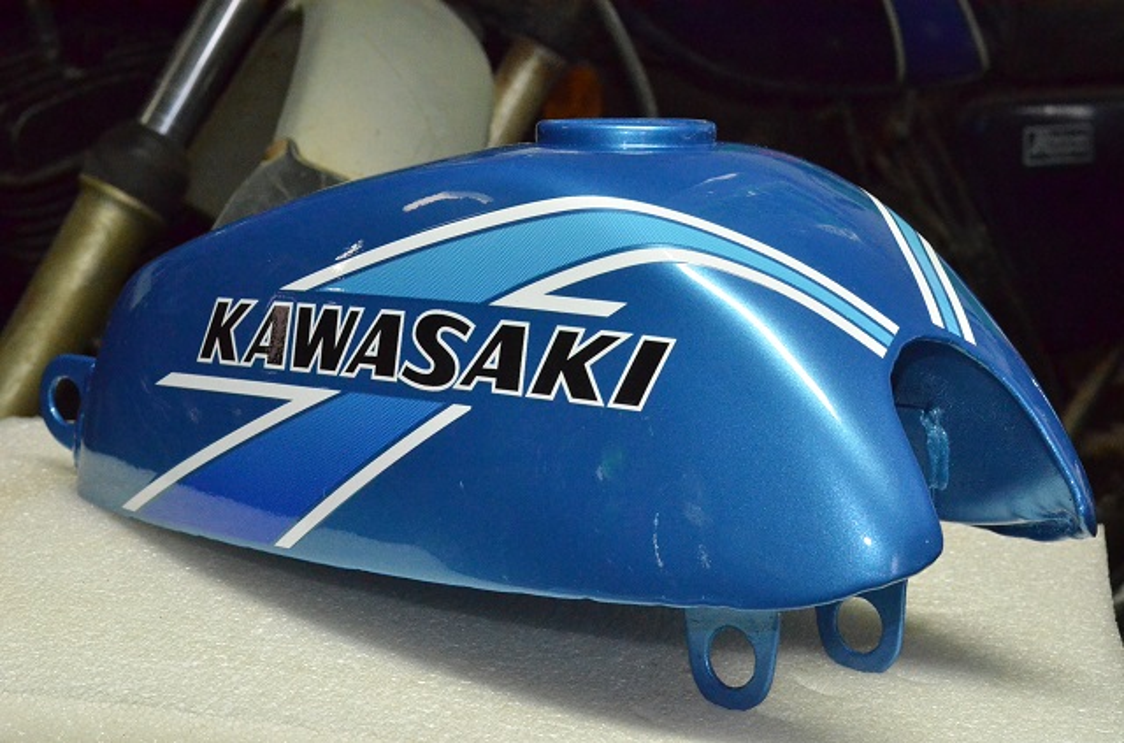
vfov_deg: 18.1
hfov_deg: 27.1
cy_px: 372
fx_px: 2335
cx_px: 562
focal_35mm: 75
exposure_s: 1/250
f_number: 10
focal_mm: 50
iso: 6400
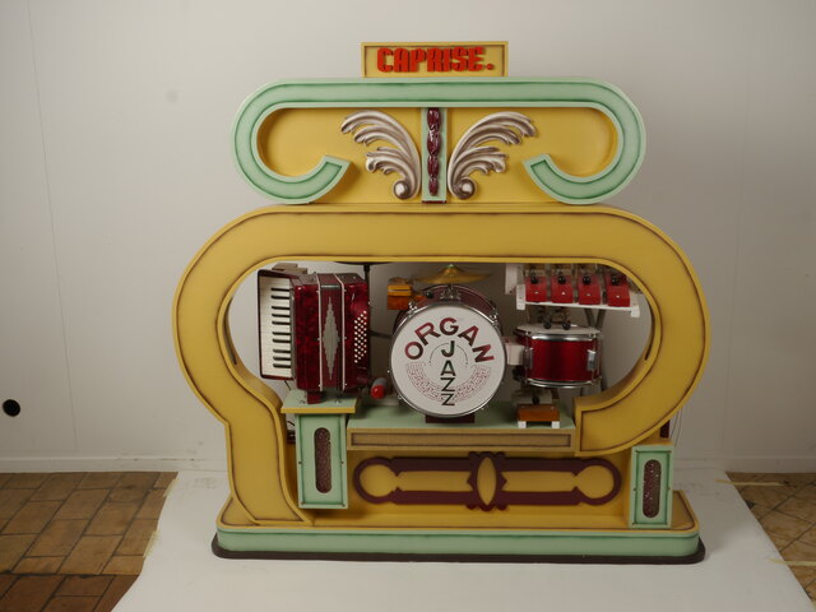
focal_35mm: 40
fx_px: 943
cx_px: 408
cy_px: 306
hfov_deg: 46.8
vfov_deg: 36.0
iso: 160
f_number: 20
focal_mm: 20
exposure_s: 1/25
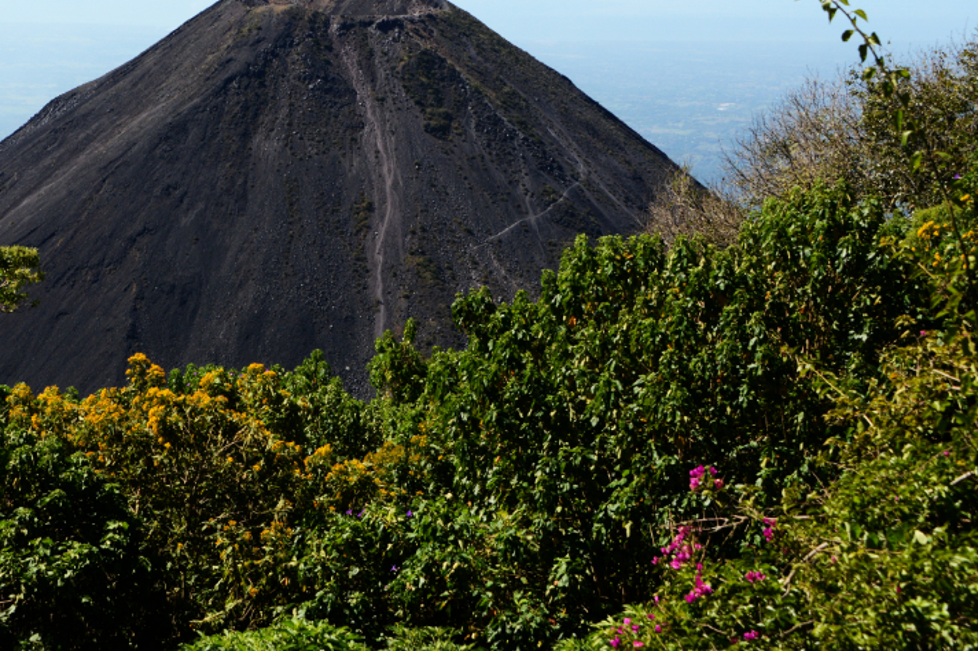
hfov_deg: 33.7
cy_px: 286
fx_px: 1602
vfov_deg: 23.0
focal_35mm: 59
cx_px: 353
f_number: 8
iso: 640
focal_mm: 42
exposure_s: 1/1250
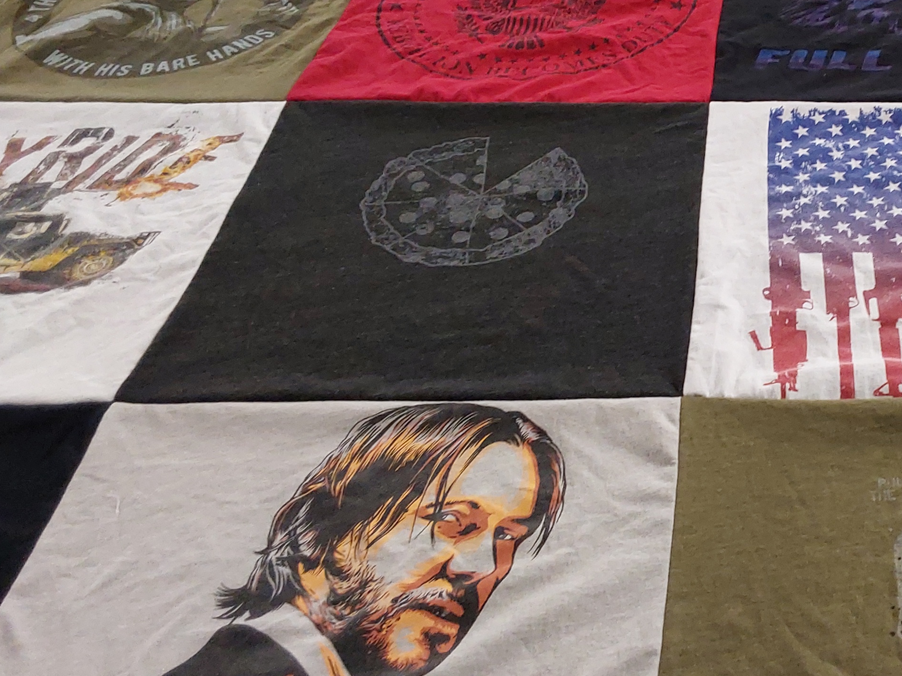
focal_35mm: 48
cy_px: 289
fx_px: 1251
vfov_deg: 30.2
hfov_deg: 37.7
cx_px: 767
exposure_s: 1/60
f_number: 1.9
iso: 160
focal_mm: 2.91
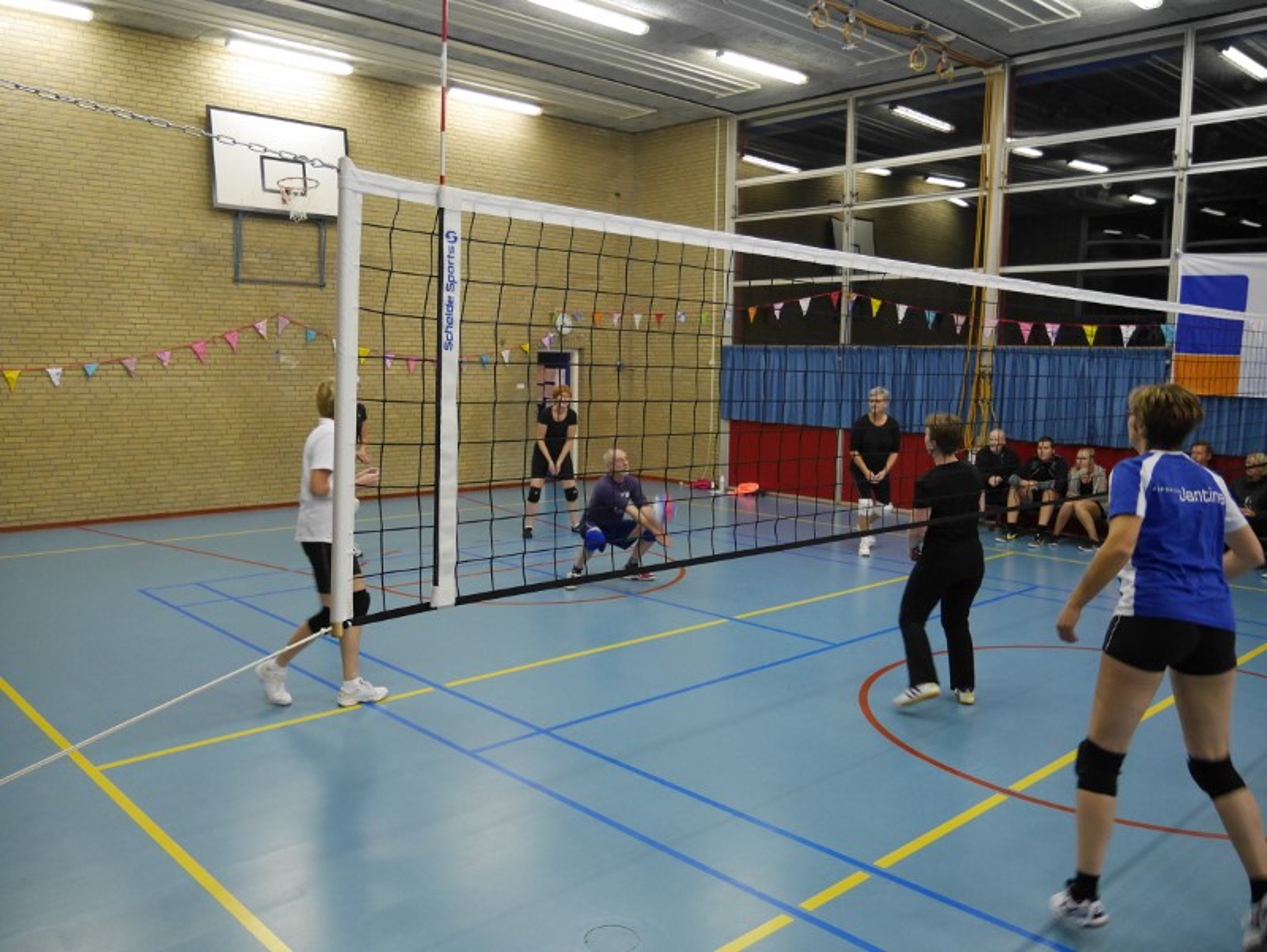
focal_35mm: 28
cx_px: 634
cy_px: 476
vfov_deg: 49.8
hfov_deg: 63.4
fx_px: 1025
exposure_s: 1/60
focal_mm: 14
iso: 1600
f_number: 3.5
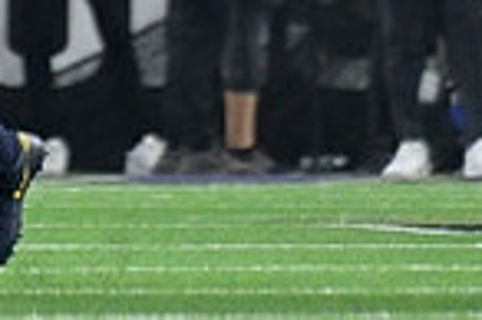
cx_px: -182
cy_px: -244
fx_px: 29556
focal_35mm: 2210
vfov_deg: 0.6
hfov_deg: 0.9
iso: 6400
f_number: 5.6
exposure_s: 1/1000
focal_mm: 370
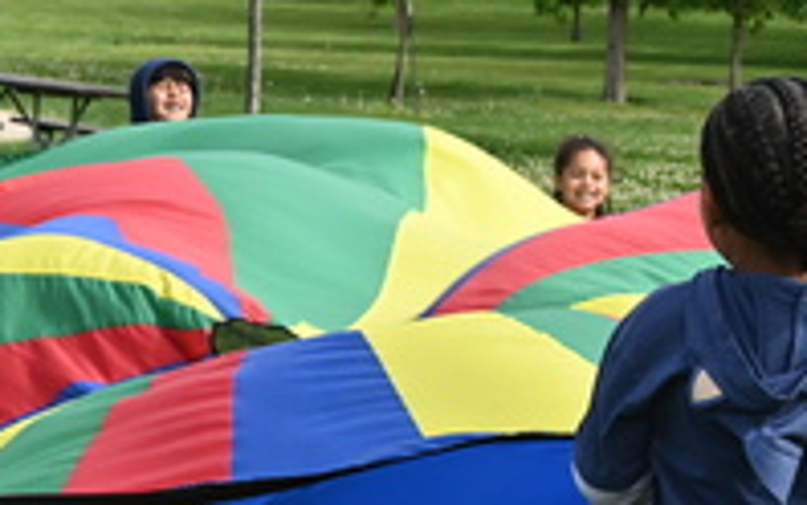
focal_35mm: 211
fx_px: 4643
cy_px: 132
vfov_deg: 6.2
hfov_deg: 9.7
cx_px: -249
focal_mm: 40
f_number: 6.3
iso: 100
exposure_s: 1/320
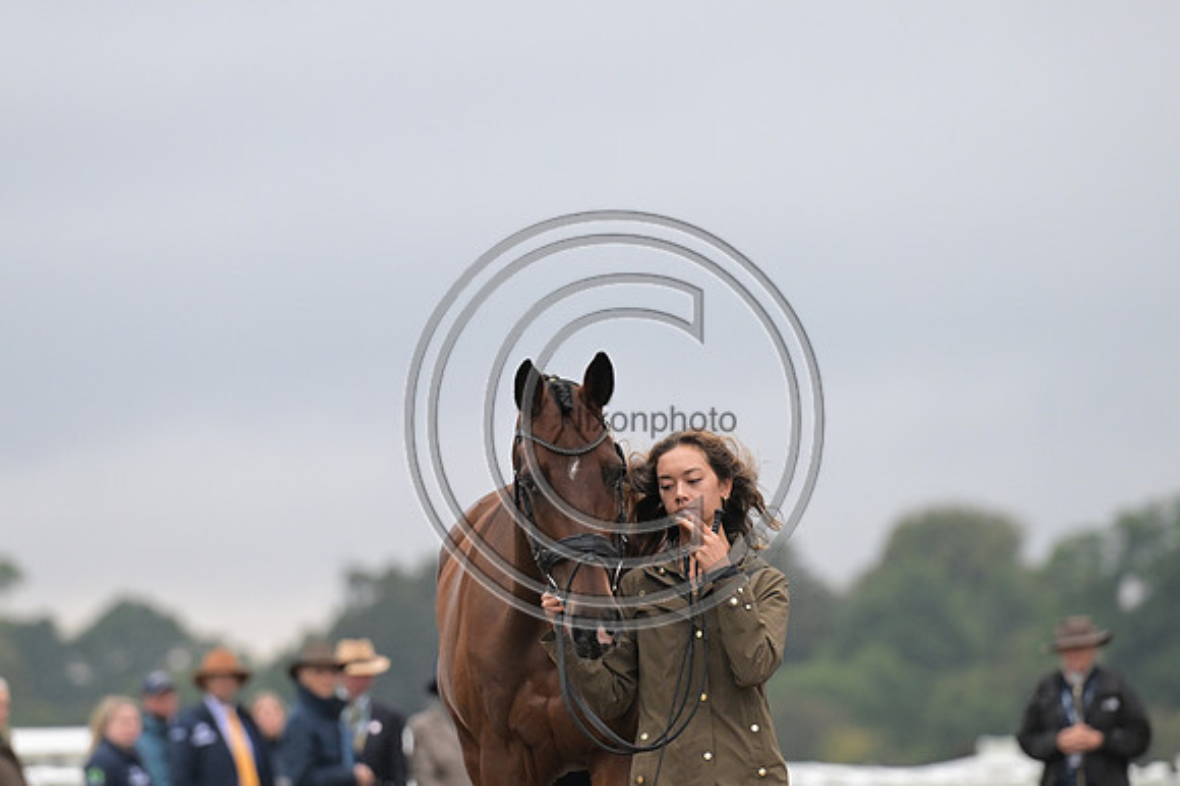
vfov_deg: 4.6
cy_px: 393
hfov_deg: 6.9
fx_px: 9827
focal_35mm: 300
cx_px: 590
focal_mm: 200
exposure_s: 1/1250
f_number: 3.5
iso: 2500
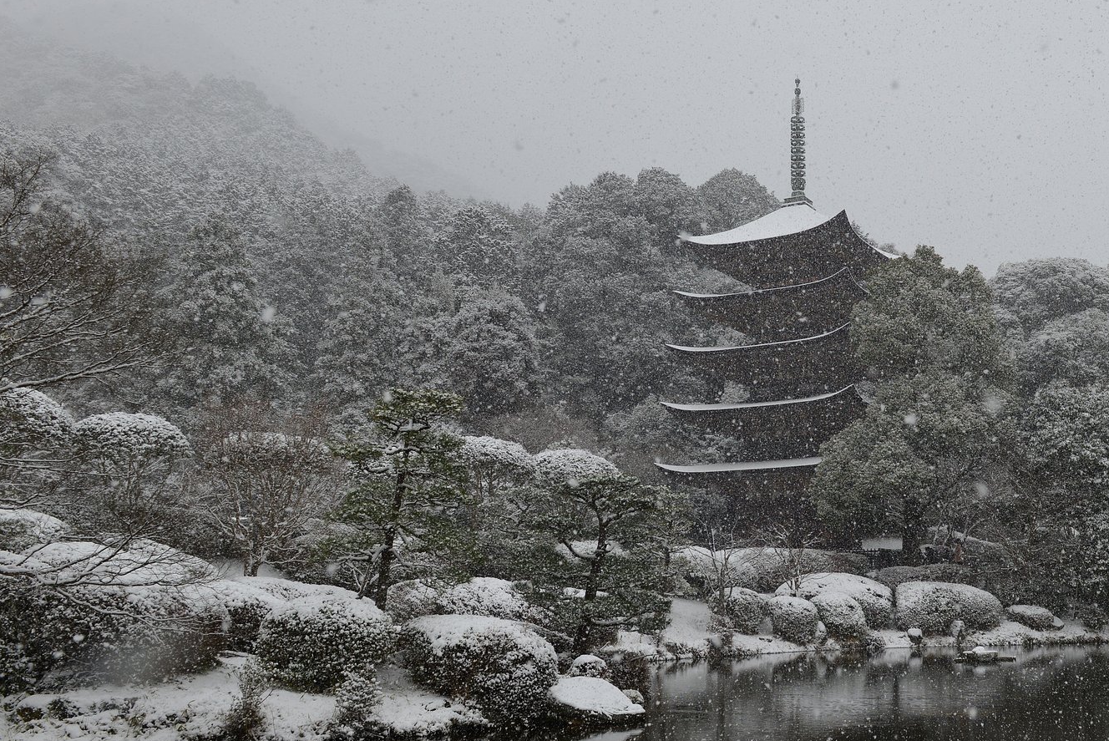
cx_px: 800
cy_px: 401
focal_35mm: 37
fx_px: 1140
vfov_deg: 36.0
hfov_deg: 50.2
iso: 200
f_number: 7.1
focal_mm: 24
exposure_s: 1/400
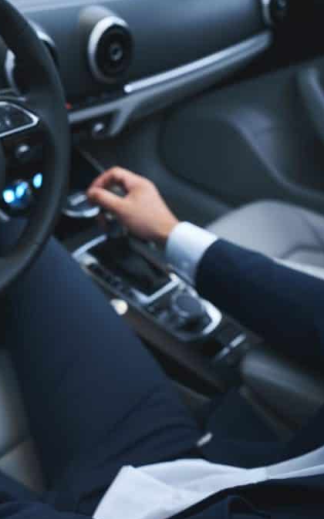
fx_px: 636
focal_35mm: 45
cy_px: 261
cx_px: -32
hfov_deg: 26.4
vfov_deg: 44.4
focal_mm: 29
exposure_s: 1/250
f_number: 3.5
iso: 400
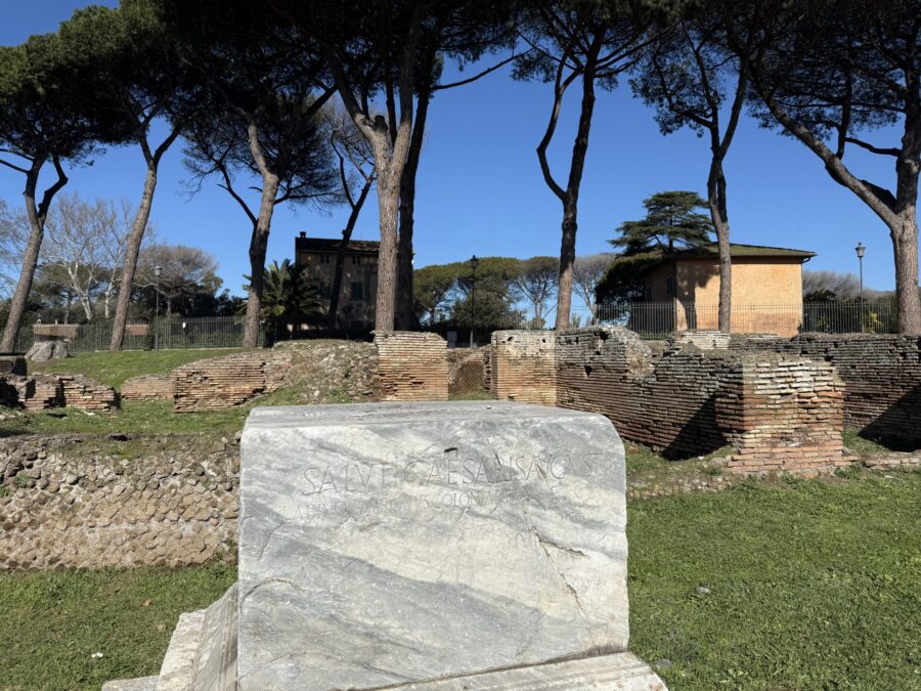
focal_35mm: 24
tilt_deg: +1.3
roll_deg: +0.4
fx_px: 639
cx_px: 460
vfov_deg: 56.8
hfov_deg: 71.6
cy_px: 346
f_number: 1.78
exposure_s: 1/7353
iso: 80
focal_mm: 6.76
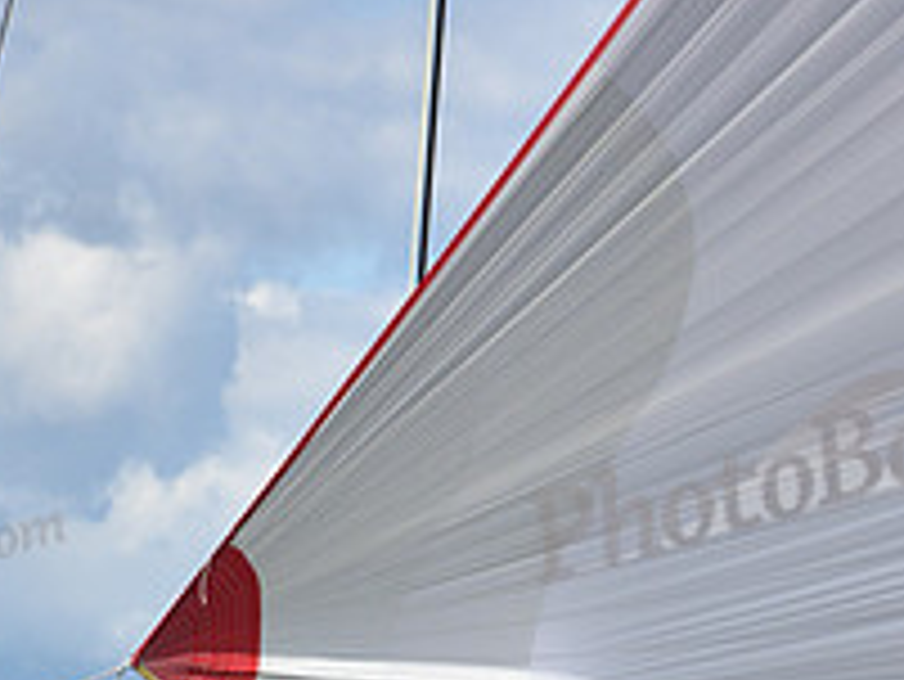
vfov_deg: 2.7
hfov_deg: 3.6
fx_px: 14503
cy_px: 1180
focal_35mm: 555
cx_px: 299
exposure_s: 1/640
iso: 250
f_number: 11
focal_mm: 200
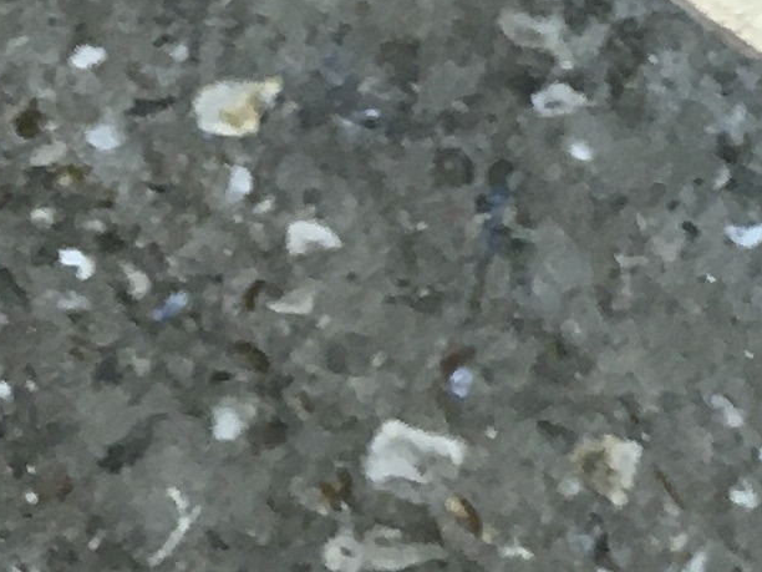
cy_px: -1113
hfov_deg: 9.5
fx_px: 4204
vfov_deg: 7.0
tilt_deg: -49.4
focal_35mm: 191
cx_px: 1680
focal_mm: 4.15
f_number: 2.2
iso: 80
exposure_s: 1/33
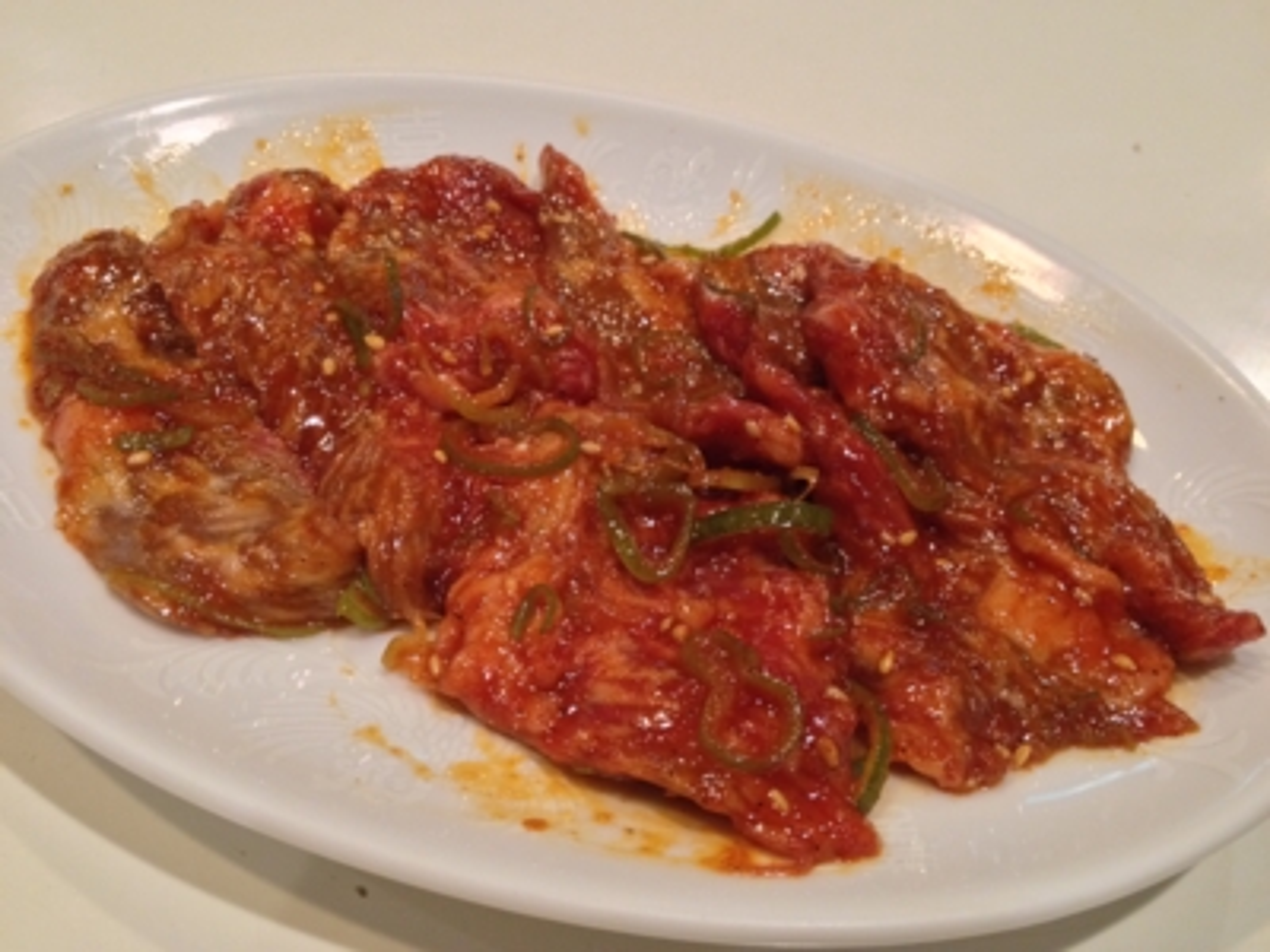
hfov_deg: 52.6
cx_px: 635
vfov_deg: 40.7
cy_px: 476
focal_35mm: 35
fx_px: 1284
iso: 320
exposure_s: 1/20
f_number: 2.4
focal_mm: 4.28
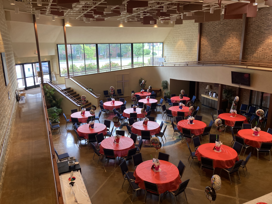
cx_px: 136
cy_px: 102
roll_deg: +0.7
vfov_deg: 49.7
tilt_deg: -13.6
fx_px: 220
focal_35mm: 28
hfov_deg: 63.4
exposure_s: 1/60
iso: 125
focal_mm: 3.99
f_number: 1.8
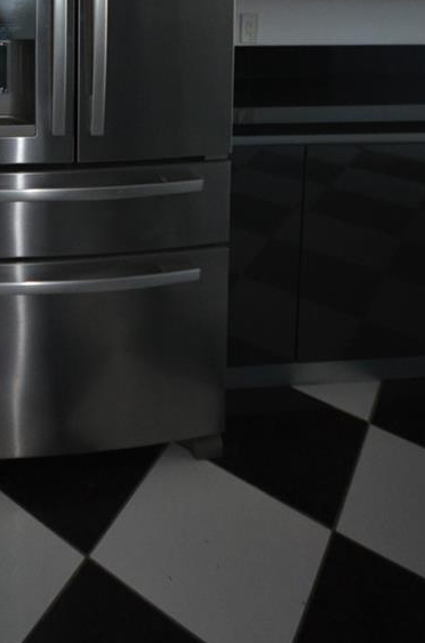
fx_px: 570
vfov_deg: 48.4
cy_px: 0
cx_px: 40
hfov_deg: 38.0
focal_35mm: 32
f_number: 4
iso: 720
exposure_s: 1/60
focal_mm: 10
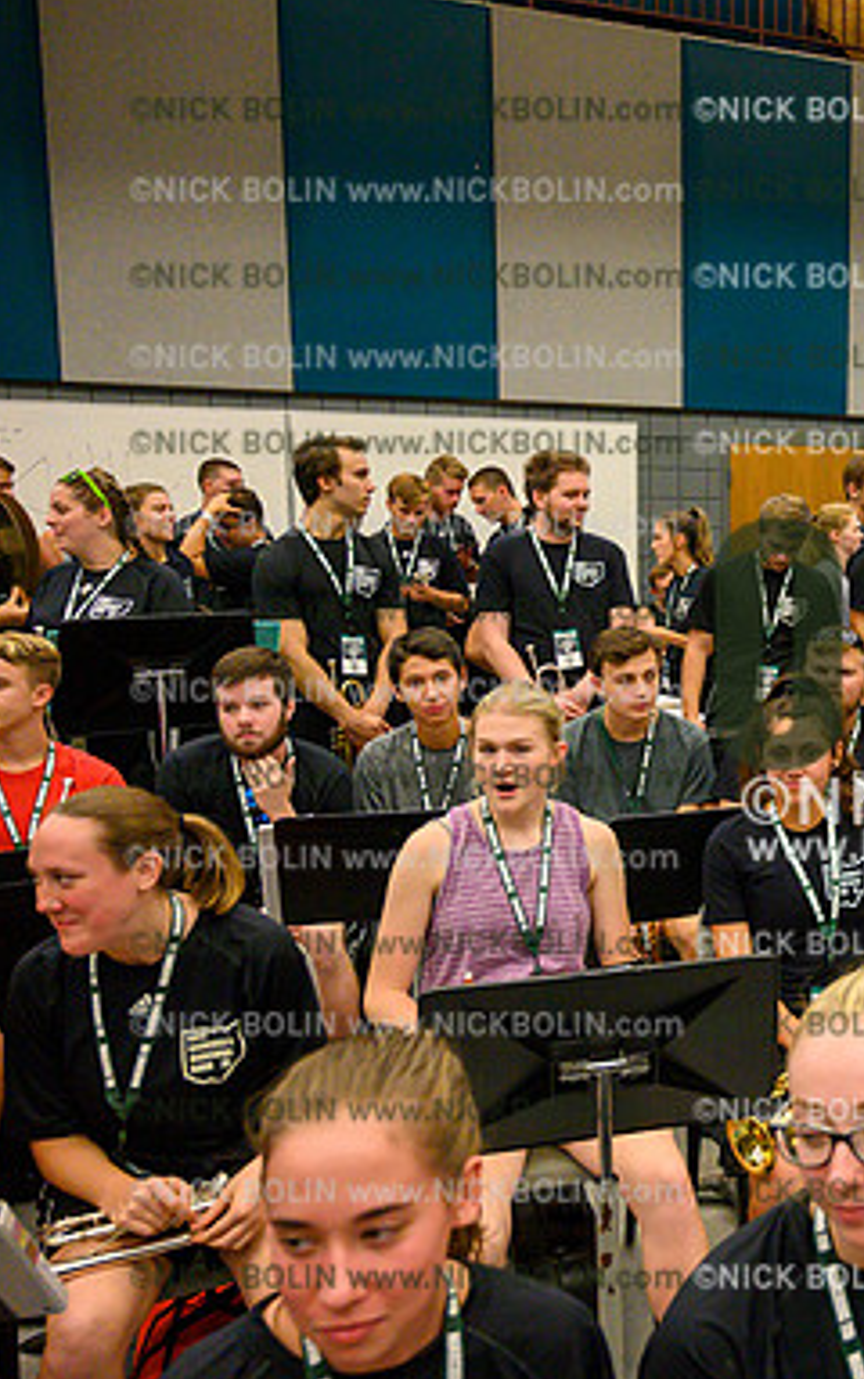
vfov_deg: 52.7
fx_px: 1391
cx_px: 968
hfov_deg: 30.5
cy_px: 691
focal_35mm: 37
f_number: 4
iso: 8000
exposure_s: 1/640
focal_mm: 24
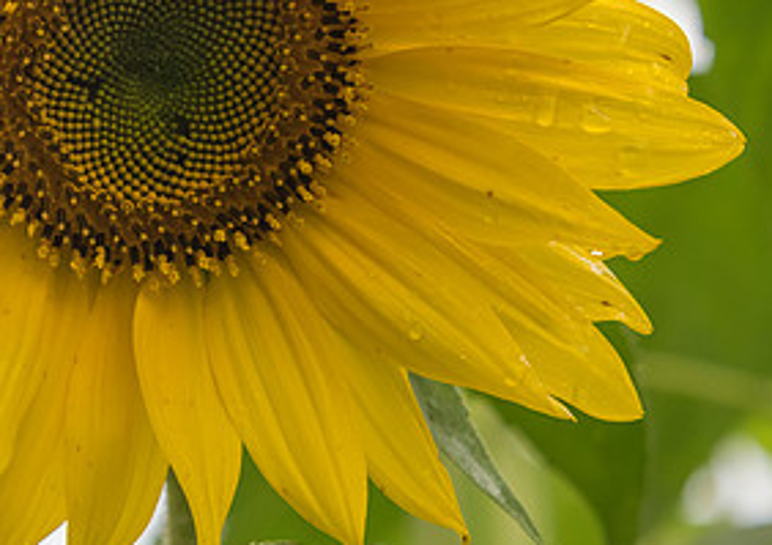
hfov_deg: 8.8
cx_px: 290
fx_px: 5022
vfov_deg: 6.2
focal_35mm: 230
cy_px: 129
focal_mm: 70
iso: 400
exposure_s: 1/50
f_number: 5.6
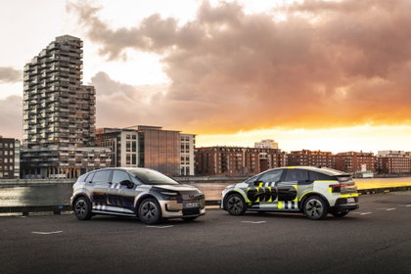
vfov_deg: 30.5
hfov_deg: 44.5
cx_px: 206
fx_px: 502
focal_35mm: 44
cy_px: 137
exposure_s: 1/80
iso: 500
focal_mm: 44
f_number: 4.5
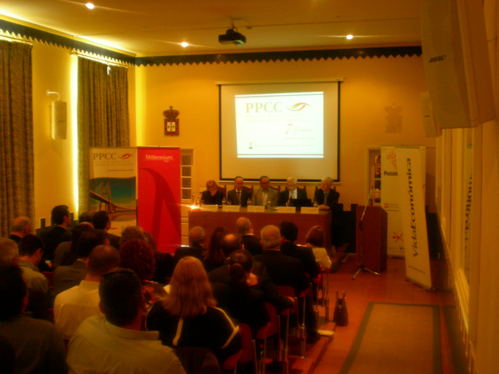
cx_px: 250
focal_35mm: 44
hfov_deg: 42.9
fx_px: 634
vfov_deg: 32.9
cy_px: 187
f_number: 3.5
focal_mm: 7.4
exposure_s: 1/2.9
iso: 200
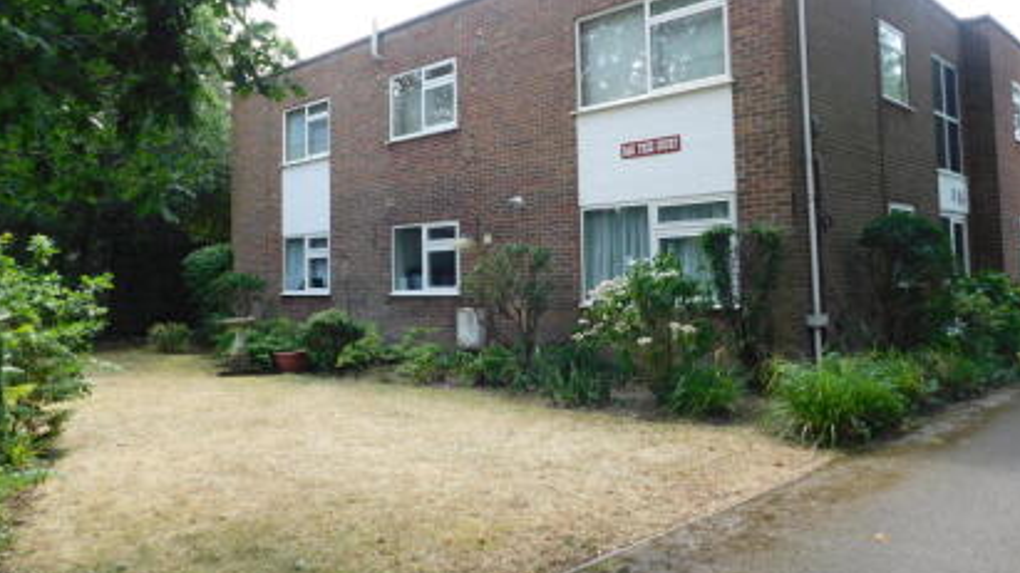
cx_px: 503
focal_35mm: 28
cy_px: 229
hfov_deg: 67.9
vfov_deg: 41.3
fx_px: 757
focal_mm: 4.5
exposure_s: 1/250
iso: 125
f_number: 3.1
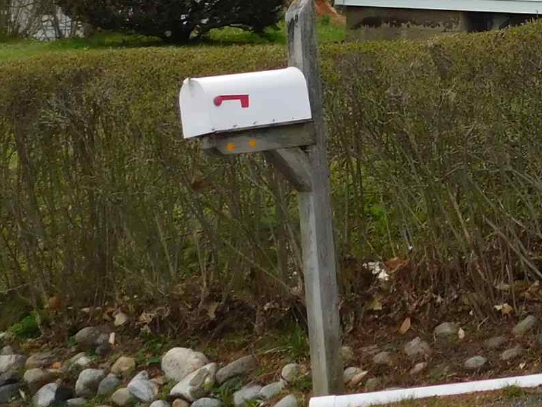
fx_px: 2161
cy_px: -183
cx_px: 982
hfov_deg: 12.9
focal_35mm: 138
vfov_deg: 10.4
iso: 125
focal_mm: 6.3
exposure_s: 1/500
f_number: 3.5
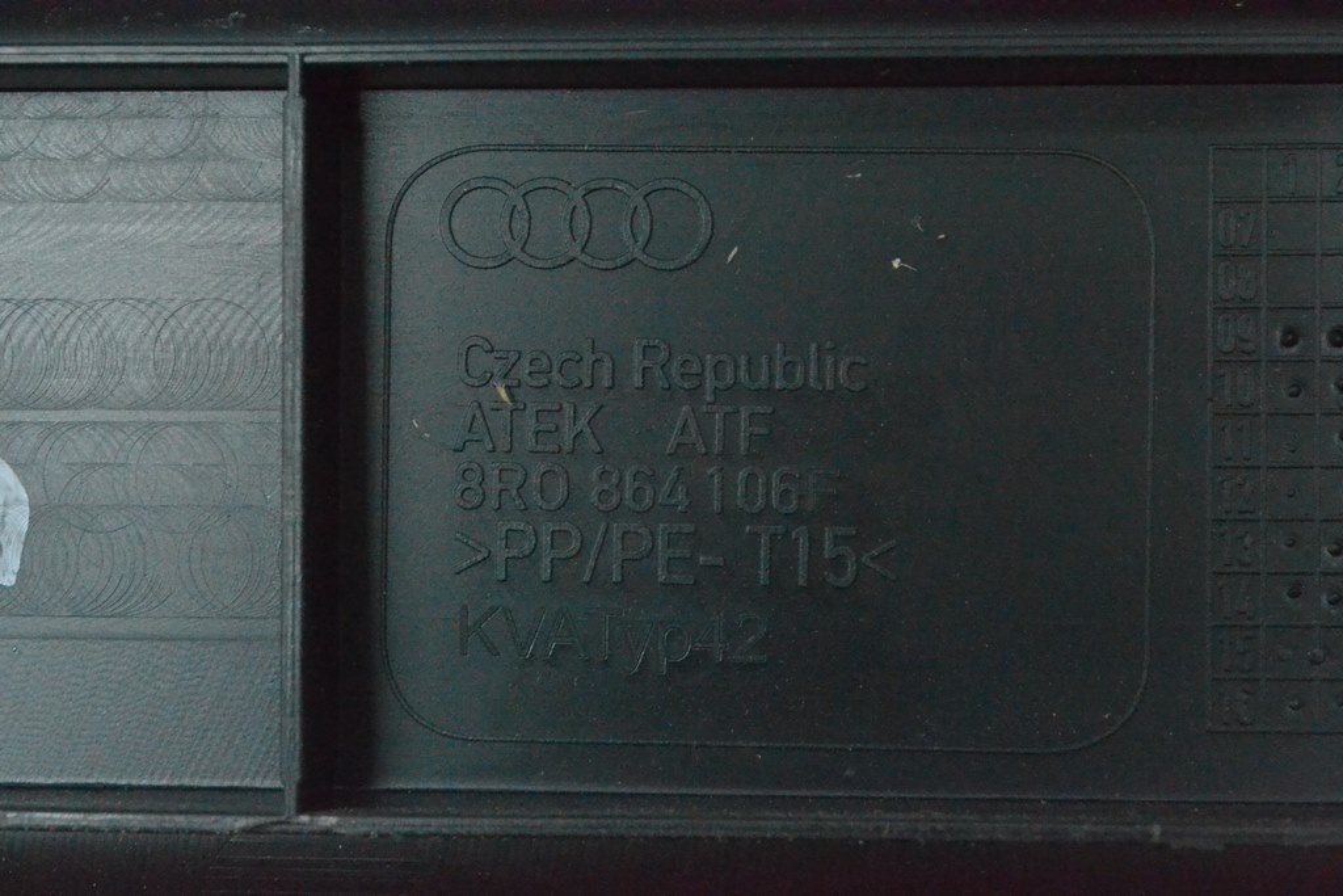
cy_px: 448
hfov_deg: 24.6
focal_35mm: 82
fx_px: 3078
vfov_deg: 16.6
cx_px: 672
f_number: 13
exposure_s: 1/100
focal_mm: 55
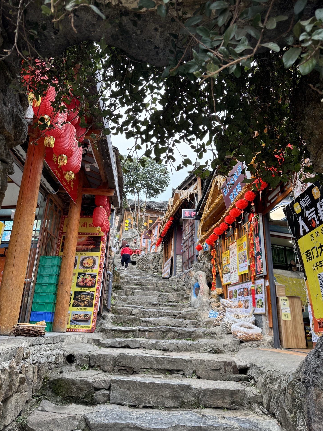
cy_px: 217
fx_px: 311
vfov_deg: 69.4
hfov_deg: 54.9
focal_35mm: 25
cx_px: 166
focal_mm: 6.76
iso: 50
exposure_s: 1/125
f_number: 1.78
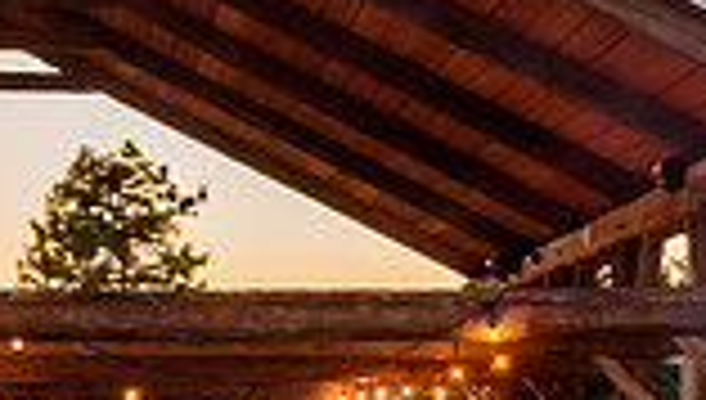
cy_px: 638
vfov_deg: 5.6
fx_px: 4051
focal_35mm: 216
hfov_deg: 10.0
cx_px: 459
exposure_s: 1/200
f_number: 5
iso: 1600
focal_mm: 56
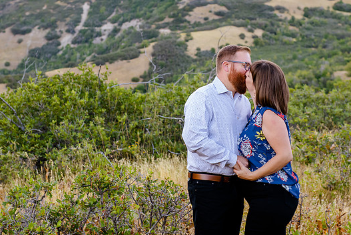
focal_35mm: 97
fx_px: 946
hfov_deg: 21.0
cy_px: 106
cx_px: 197
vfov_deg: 14.1
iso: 800
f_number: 5.6
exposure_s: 1/200
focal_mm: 70
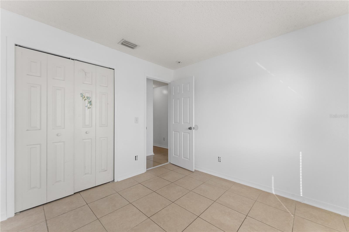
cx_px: 174
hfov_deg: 104.3
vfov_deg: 81.2
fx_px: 136
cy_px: 116
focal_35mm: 14
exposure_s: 1/30
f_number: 9
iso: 400
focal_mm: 14
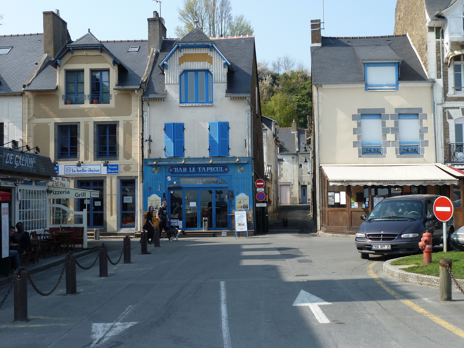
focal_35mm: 49
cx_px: 233
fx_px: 657
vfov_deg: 29.7
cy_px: 173
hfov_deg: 38.9
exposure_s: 1/320
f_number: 4
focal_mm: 7.9
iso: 80
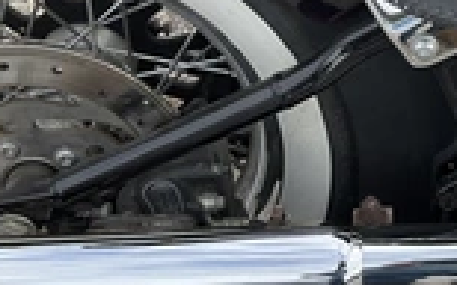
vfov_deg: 15.1
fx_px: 996
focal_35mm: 80
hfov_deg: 24.7
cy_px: -137
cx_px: 454
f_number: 1.8
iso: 25
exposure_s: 1/428
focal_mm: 3
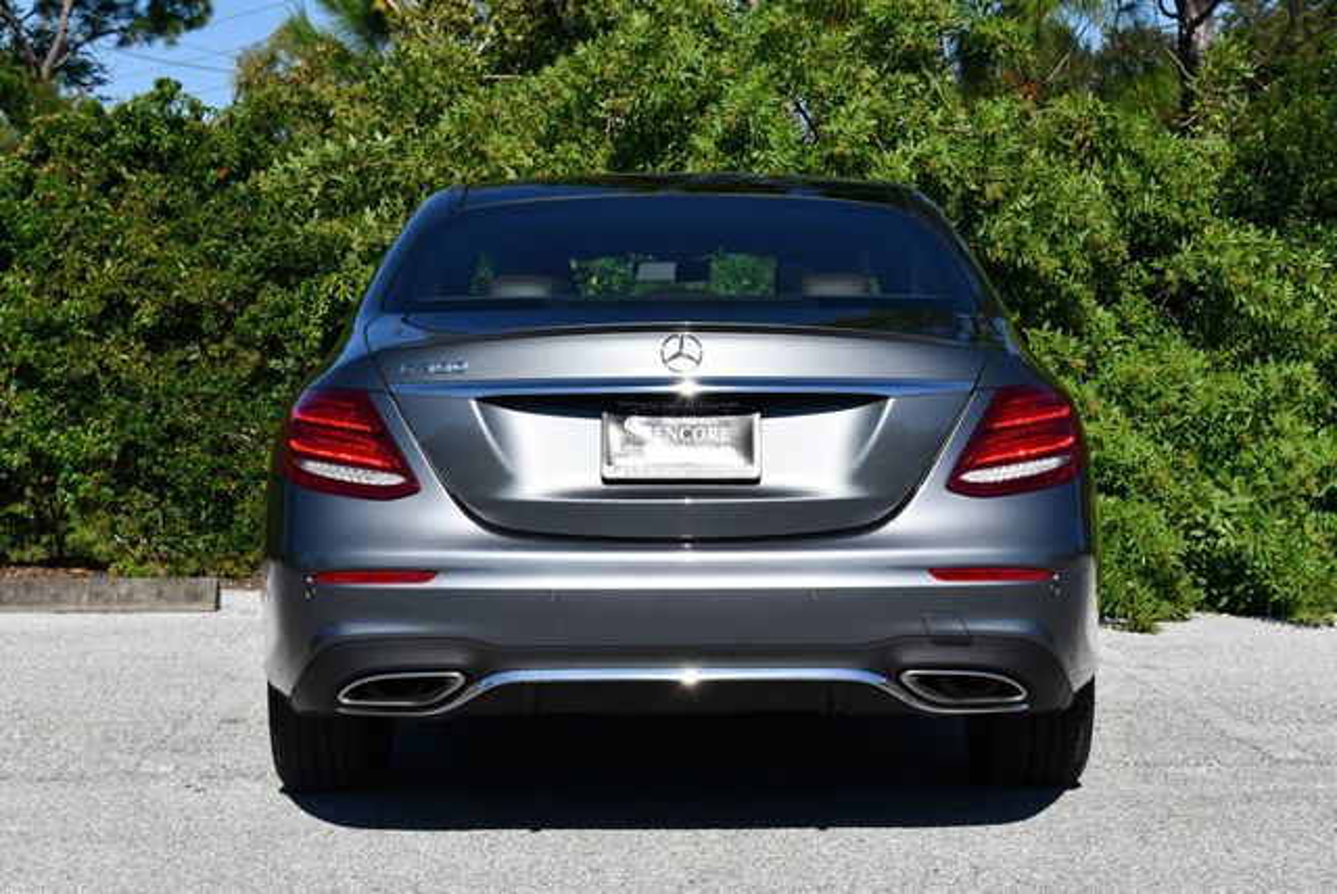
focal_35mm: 80
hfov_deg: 25.3
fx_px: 2974
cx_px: 668
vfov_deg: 17.1
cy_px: 447
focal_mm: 40
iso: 100
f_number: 9
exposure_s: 1/320
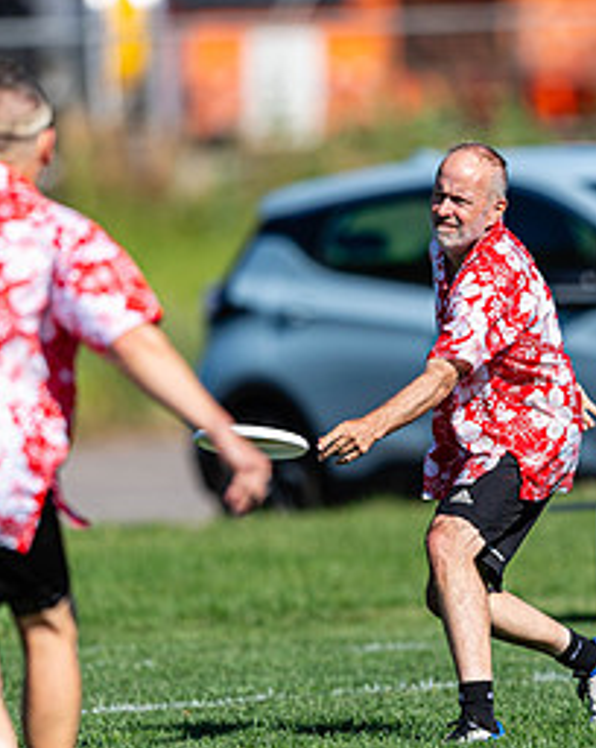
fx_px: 18831
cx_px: 415
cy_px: 387
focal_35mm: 852
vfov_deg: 2.3
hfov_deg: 1.8
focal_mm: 400
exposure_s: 1/2000
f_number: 2.8
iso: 100
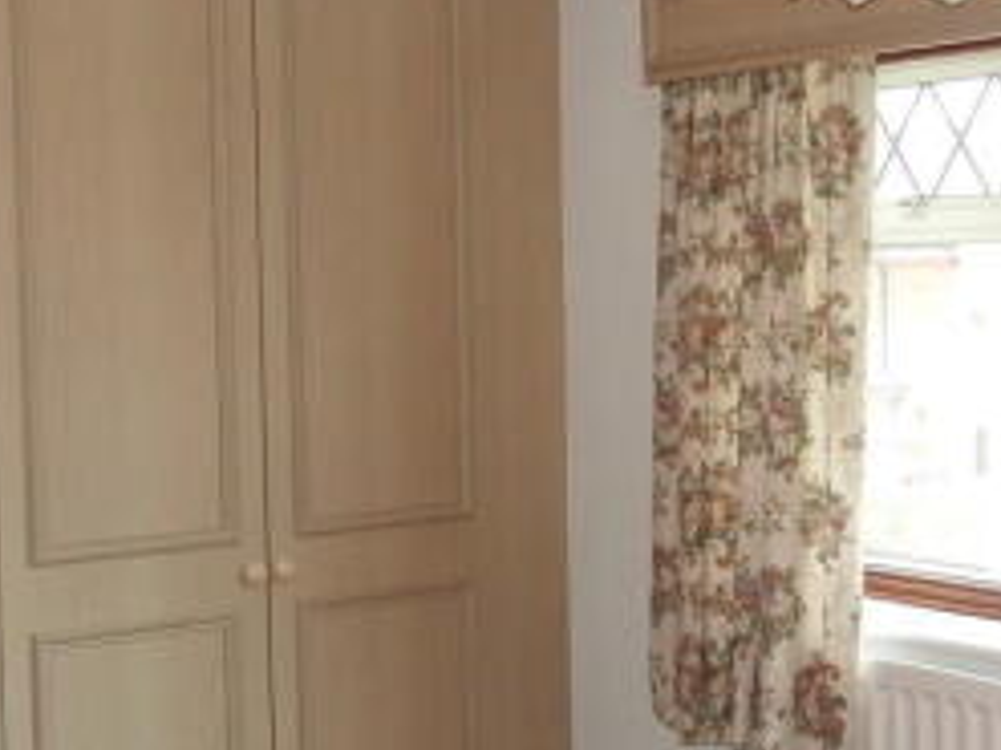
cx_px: 472
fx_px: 1908
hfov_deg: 29.4
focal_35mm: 66
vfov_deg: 22.2
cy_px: 347
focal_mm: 5
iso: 100
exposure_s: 1/80
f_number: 3.5
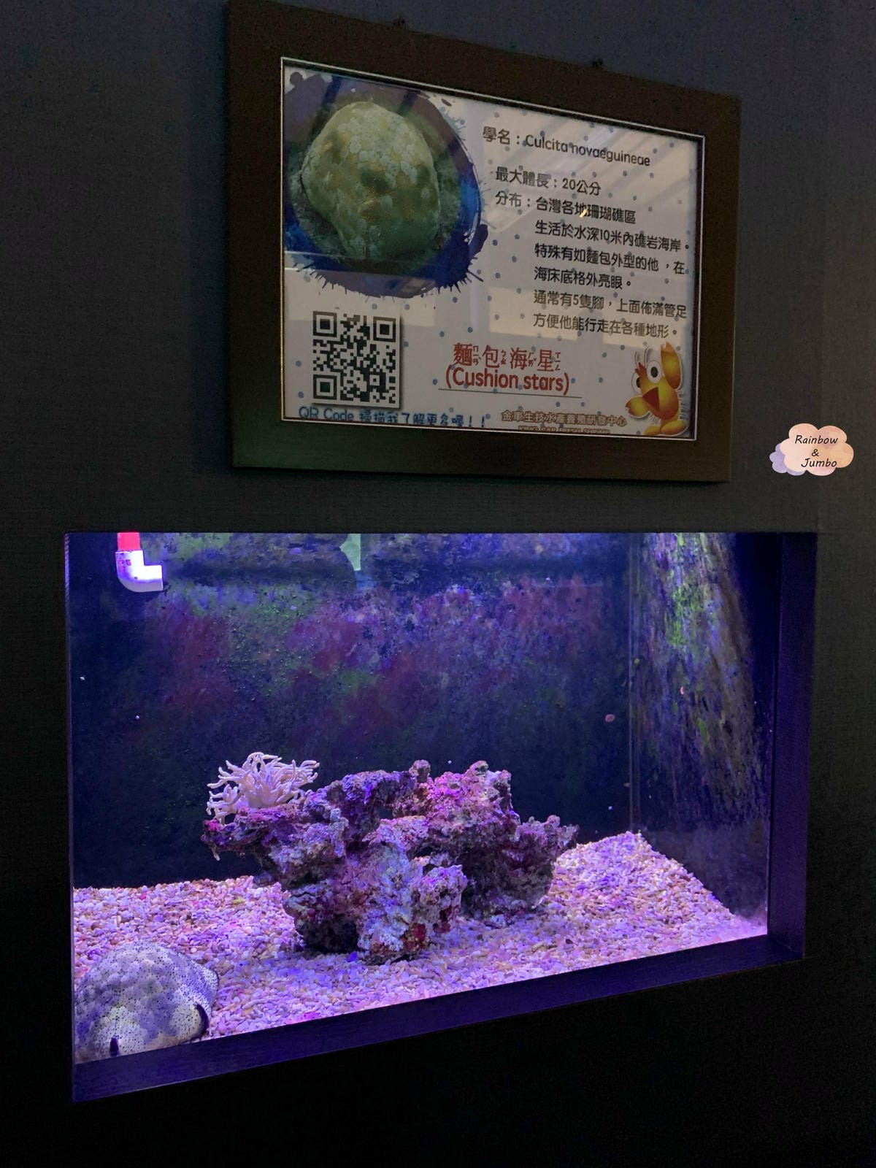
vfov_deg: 67.3
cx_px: 438
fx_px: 877
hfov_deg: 53.1
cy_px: 584
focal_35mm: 26
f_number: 1.8
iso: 400
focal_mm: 4.25
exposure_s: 1/40
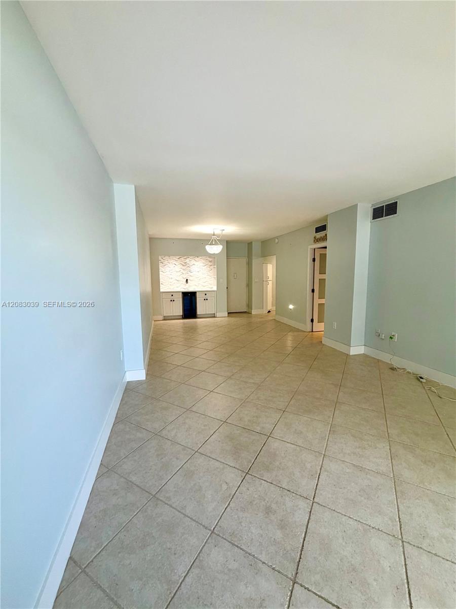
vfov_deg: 102.1
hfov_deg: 85.7
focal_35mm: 14
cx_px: 228
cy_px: 304
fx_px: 246
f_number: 2.2
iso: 160
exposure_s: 1/120
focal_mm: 2.22
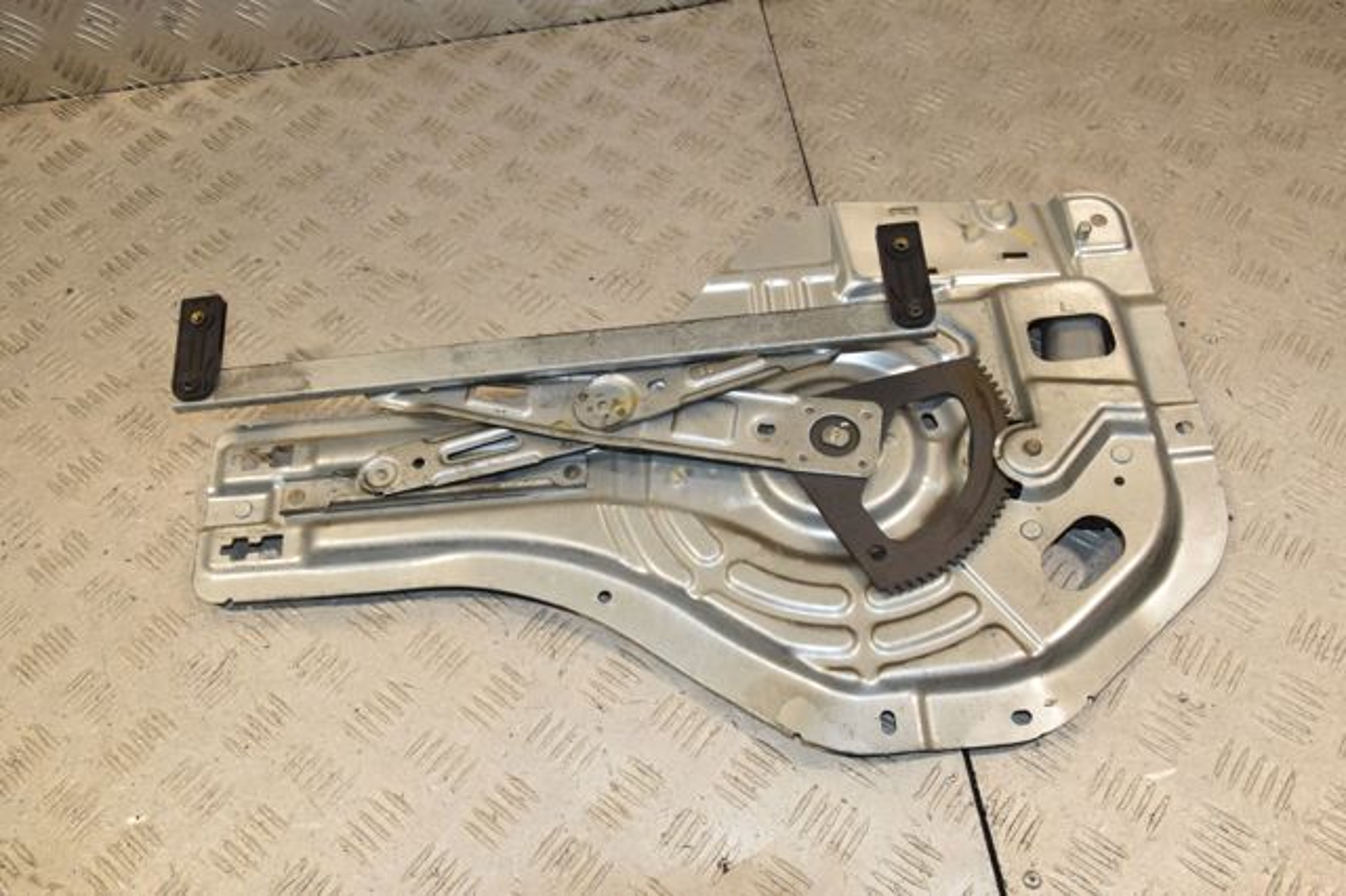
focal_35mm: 33
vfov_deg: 39.9
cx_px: 673
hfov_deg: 57.2
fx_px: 1233
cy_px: 448
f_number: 10
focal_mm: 22
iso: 800
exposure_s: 1/200
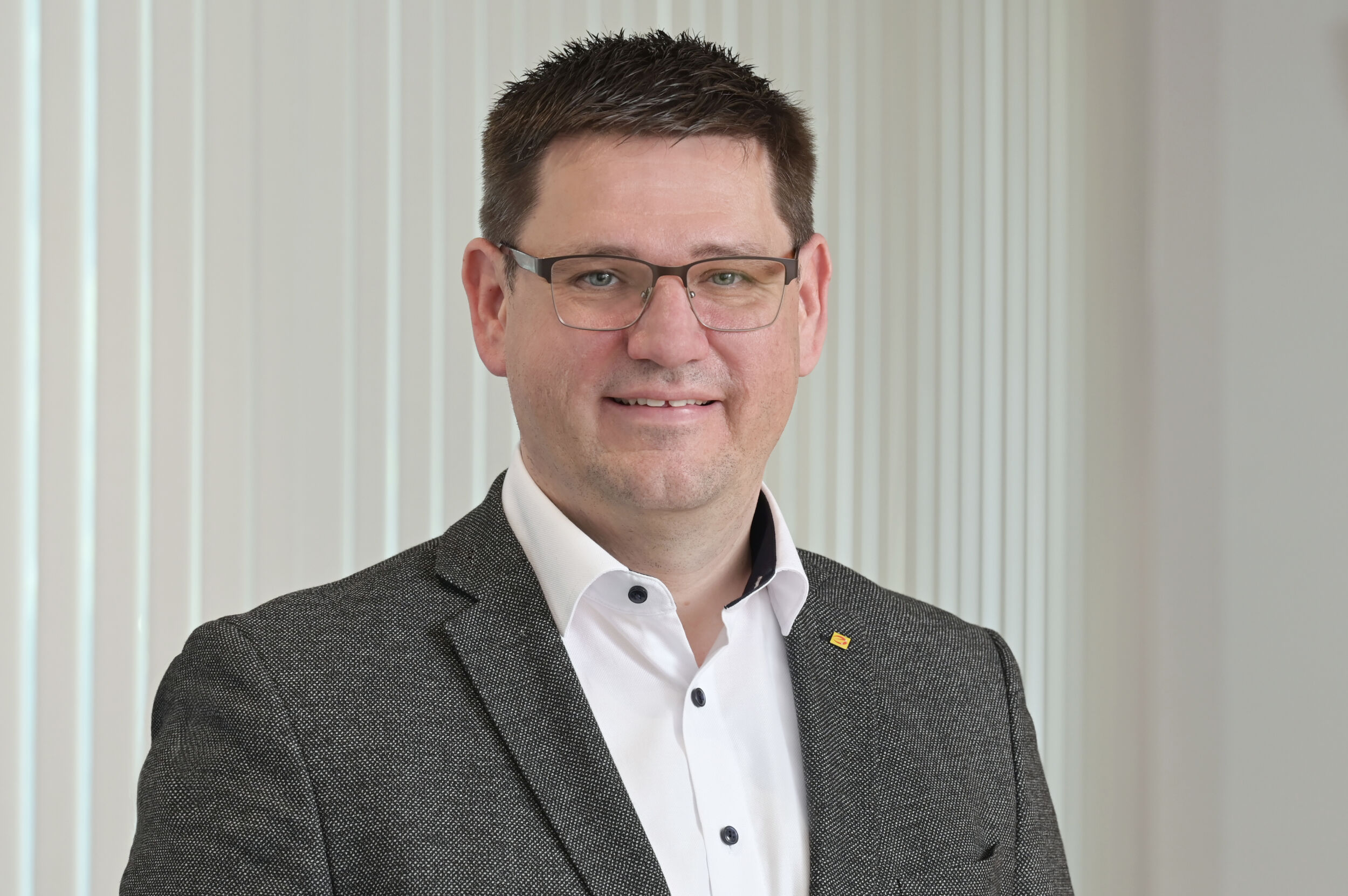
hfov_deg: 18.6
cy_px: 448
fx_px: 4116
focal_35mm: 110
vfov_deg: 12.4
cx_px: 674
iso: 800
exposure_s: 1/125
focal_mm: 110
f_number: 6.3
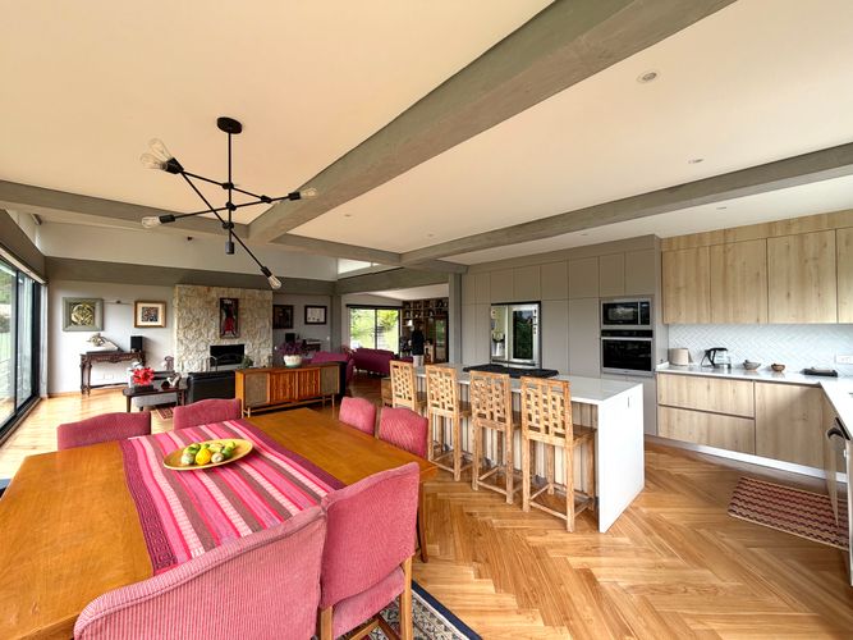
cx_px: 426
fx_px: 345
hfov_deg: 102.1
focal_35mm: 14
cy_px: 320
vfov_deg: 85.7
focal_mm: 2.22
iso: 40
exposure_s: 1/182
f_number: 2.2
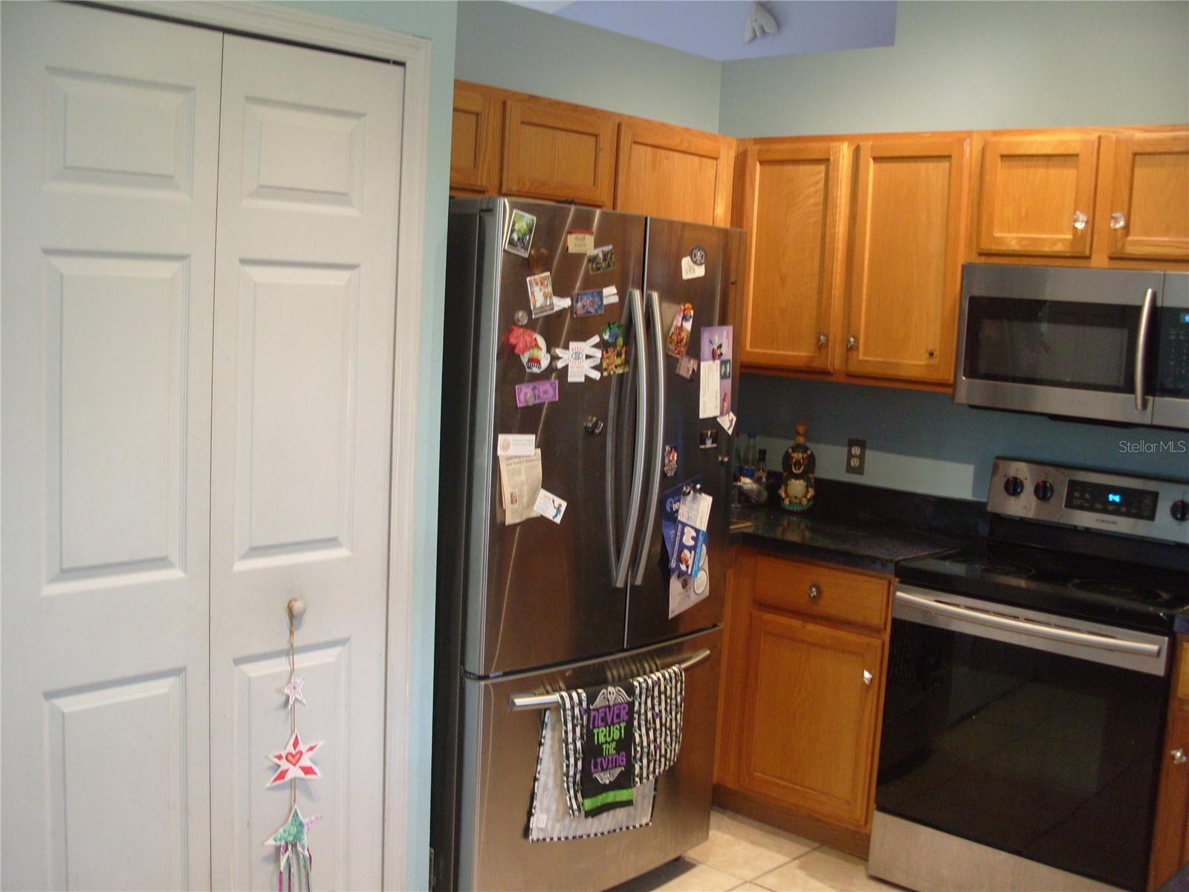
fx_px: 1202
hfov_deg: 52.6
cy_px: 446
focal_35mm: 35
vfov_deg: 40.7
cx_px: 594
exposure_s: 1/30
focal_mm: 7.8
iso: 200
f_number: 2.8
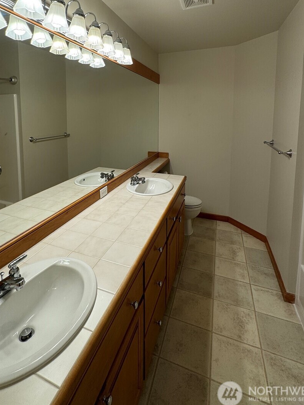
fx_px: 222
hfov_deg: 68.3
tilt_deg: -6.0
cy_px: 137
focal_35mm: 19
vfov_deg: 81.9
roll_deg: +0.0
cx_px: 128
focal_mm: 2.22
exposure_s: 1/120
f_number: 2.2
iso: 64
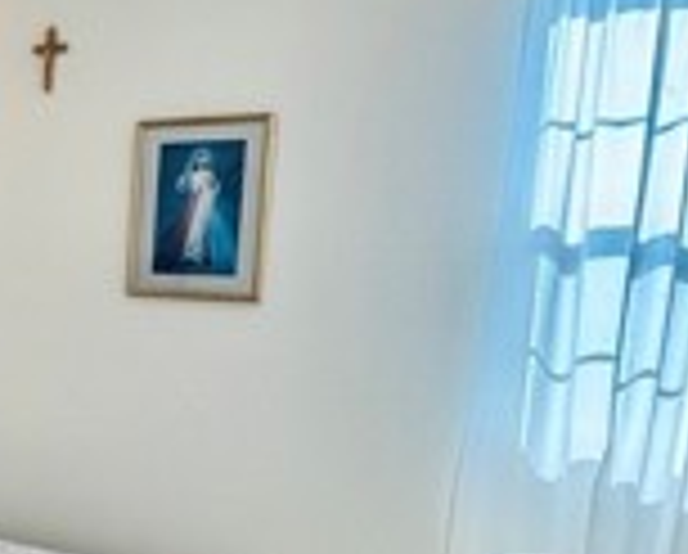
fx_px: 1163
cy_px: 410
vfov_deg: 26.4
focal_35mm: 57
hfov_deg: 28.5
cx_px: -148
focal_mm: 2.22
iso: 64
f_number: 2.2
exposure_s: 1/120
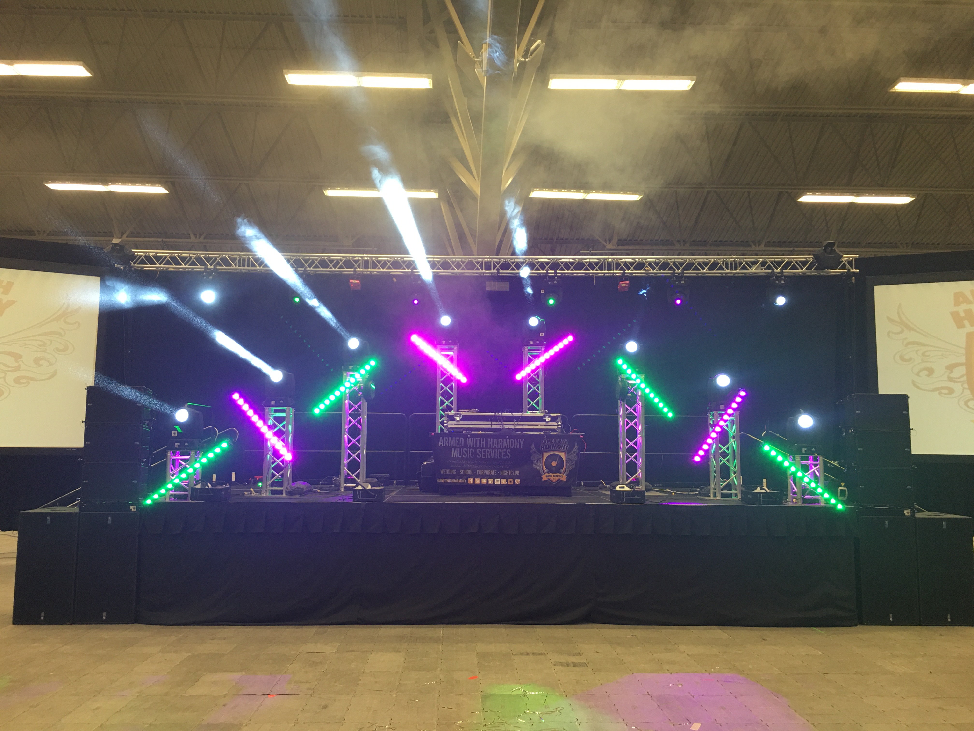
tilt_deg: +5.1
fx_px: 816
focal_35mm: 29
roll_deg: -1.2
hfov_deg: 61.7
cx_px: 487
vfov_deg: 48.2
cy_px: 366
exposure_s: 1/30
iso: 40
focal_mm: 4.15
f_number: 2.2
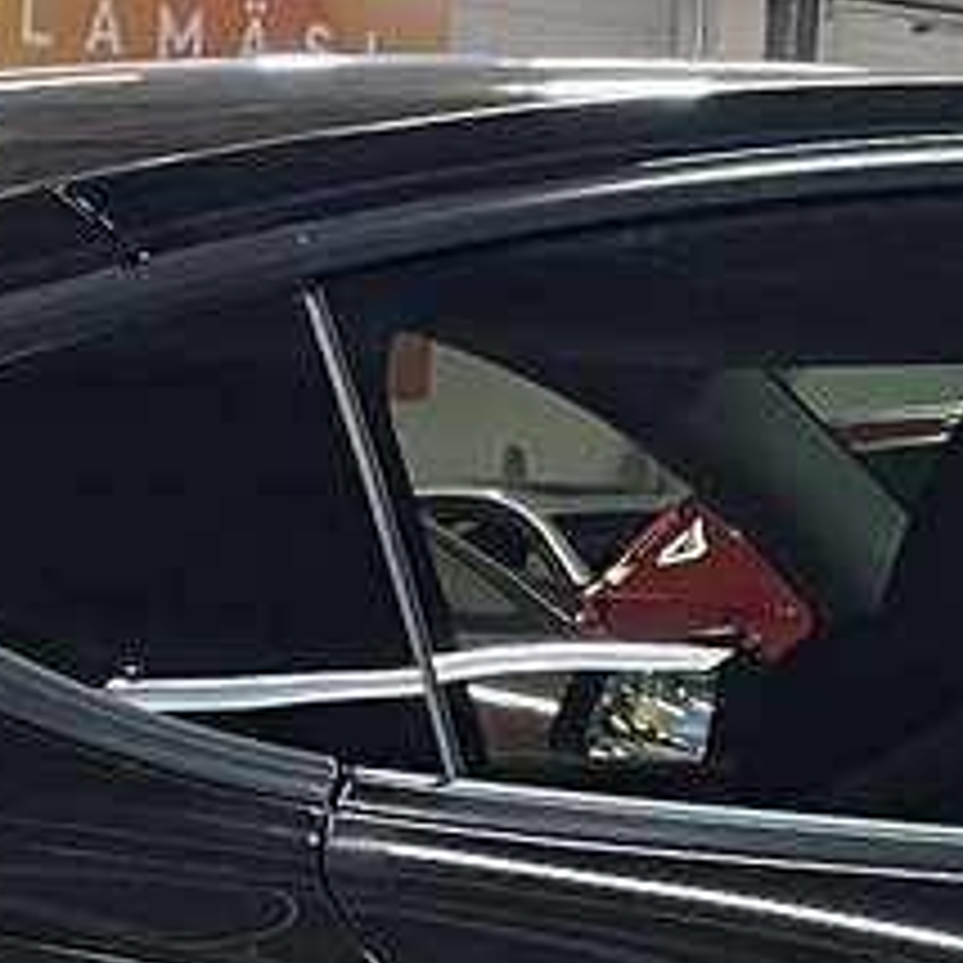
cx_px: 148
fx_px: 4878
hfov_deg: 11.2
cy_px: 1269
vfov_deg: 11.0
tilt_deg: -8.2
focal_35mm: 155
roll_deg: -2.9
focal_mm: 5.1
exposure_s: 1/50
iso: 320
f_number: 1.6
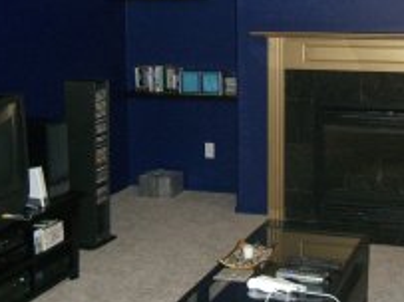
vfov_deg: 19.5
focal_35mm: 75
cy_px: 91
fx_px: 875
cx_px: 247
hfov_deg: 25.9
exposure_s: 1/60
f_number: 2.7
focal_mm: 6.2
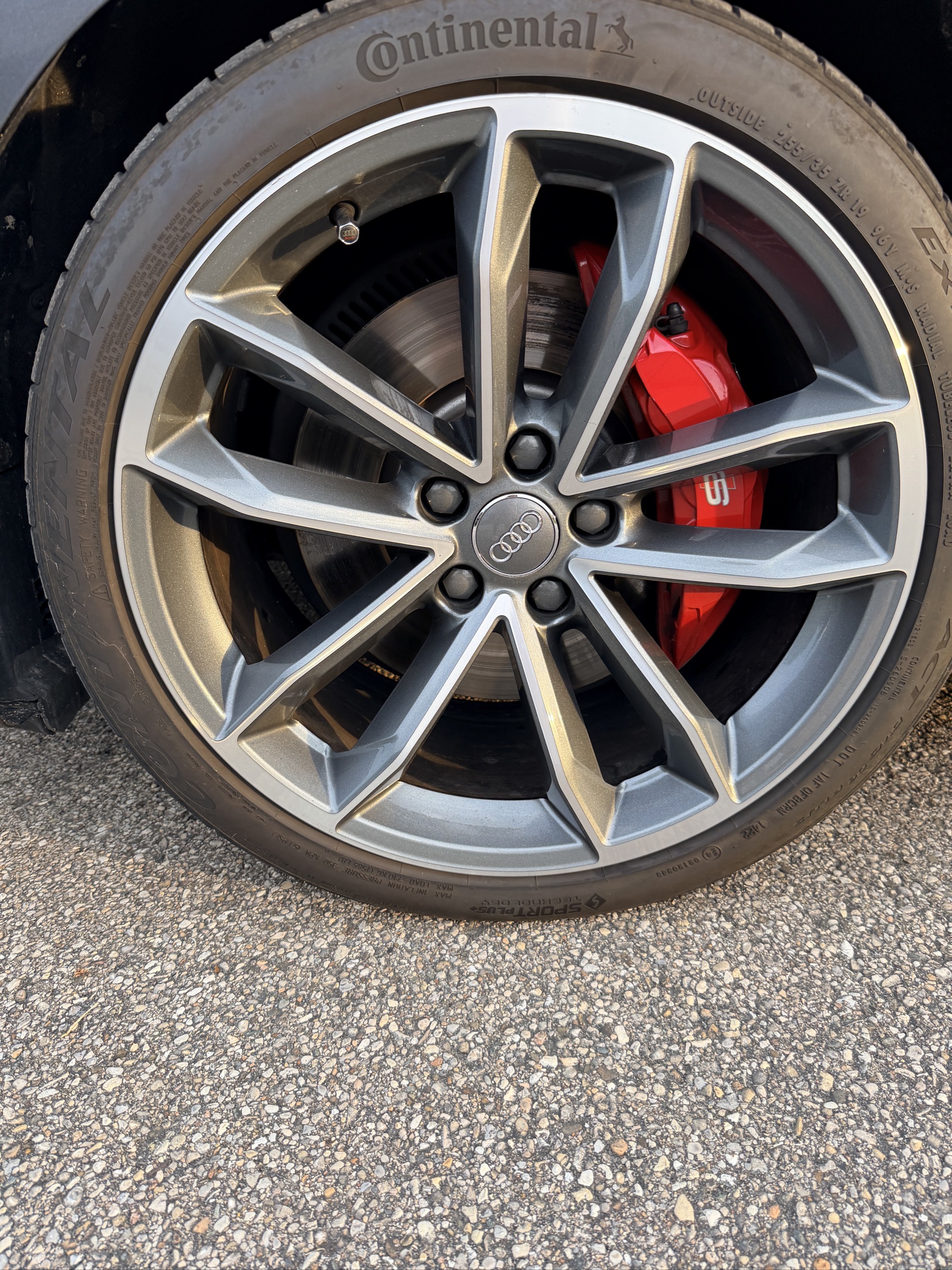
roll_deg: +1.2
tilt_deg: -25.3
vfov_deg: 71.6
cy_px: 635
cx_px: 476
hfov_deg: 56.8
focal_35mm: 24
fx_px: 880
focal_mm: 6.76
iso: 125
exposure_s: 1/121
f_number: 1.78
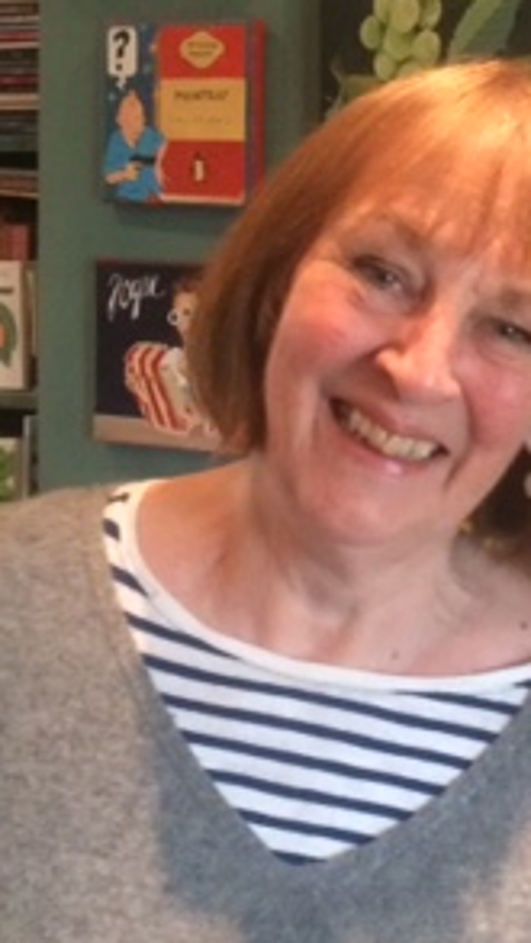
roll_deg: +0.1
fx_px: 1726
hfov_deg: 17.1
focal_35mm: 69
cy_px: 251
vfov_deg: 30.1
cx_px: 534
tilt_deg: -4.3
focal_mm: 4.15
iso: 320
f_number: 2.2
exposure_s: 1/33
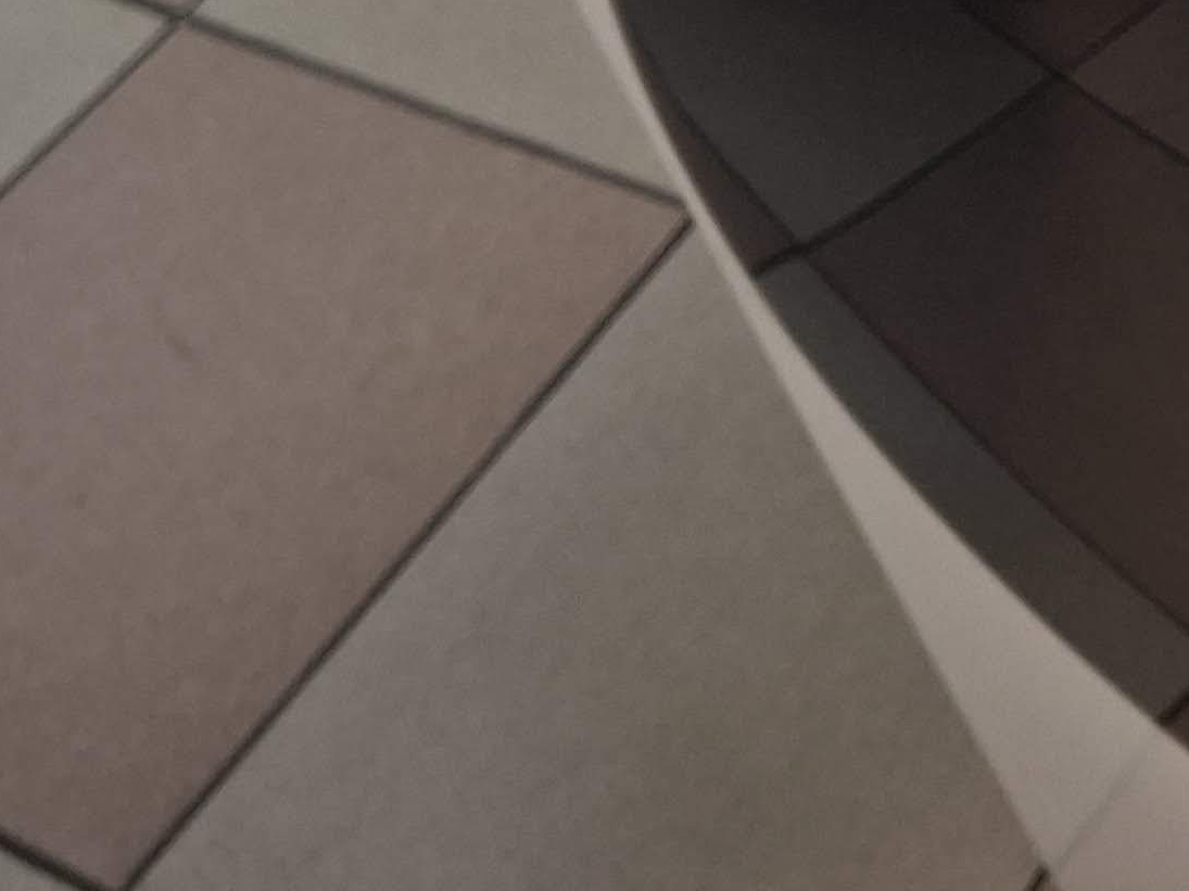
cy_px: -702
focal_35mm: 84
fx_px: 2885
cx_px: 1843
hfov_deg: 19.8
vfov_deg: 15.2
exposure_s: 1/50
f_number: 1.8
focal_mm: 5.54
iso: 200
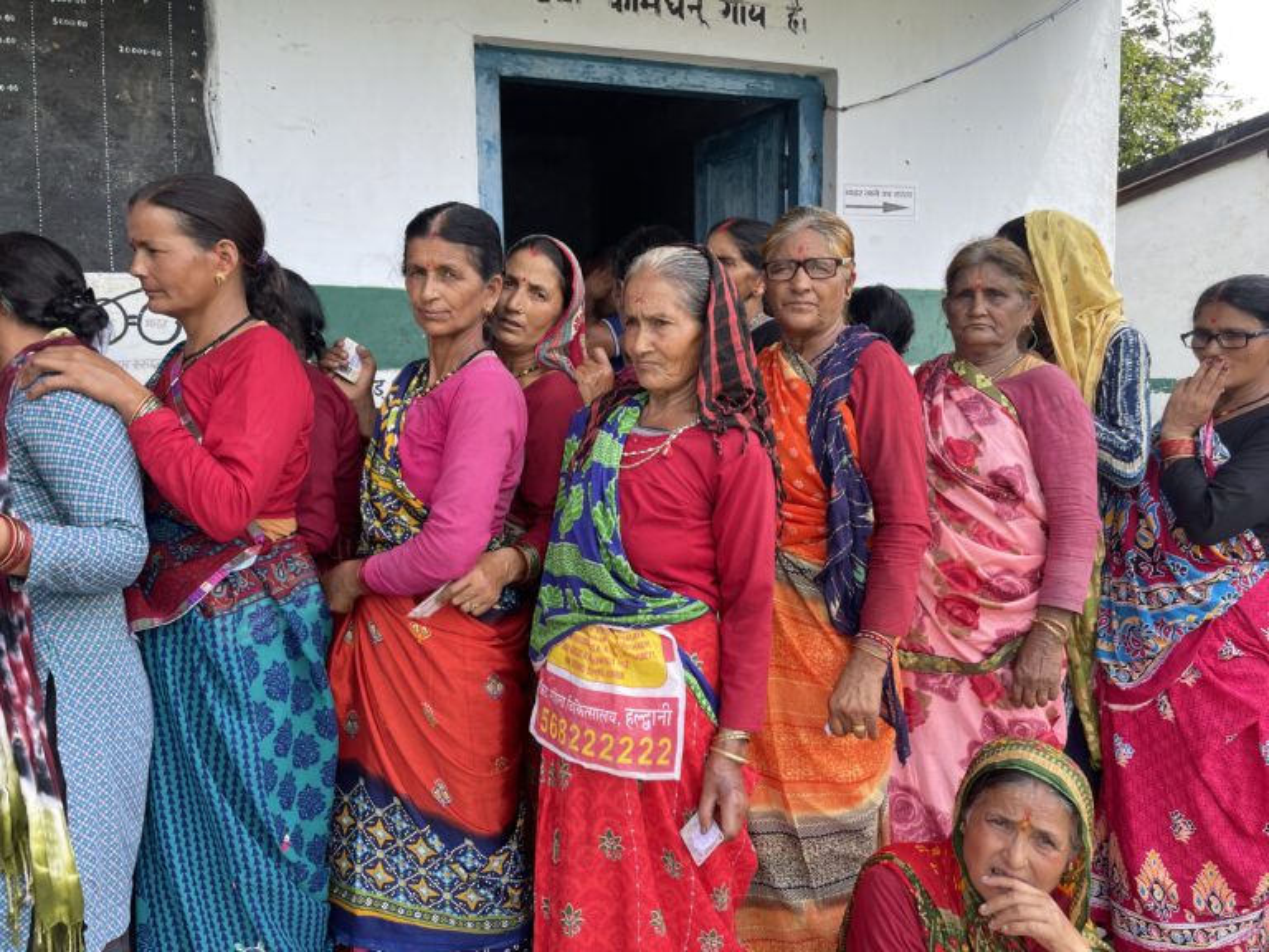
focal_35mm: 26
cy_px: 476
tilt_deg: -8.0
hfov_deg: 67.3
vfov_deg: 53.1
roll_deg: +2.0
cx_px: 634
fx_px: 953
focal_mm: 4.2
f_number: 1.6
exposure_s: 1/606
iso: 32
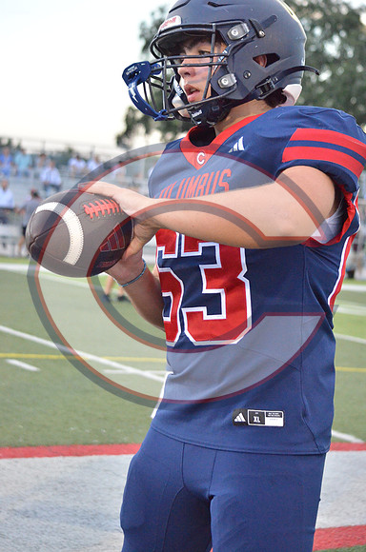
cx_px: 183
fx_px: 1264
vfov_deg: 24.7
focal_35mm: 82
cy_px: 276
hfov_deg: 16.5
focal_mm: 55
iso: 4000
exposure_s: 1/500
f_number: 4.5
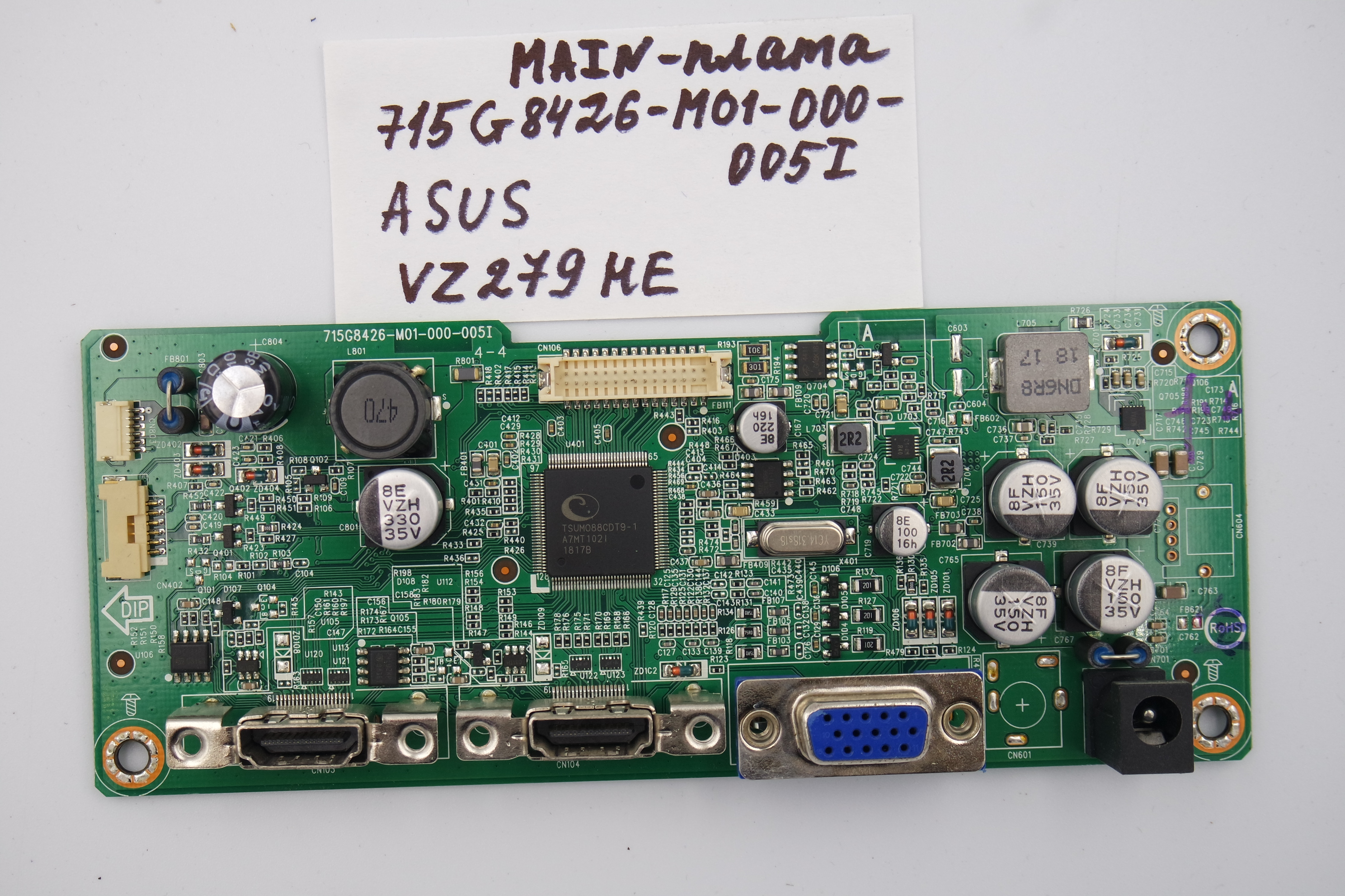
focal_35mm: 48
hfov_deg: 41.1
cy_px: 448
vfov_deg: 28.1
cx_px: 672
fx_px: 1793
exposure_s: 1/125
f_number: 4.5
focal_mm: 18
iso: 160
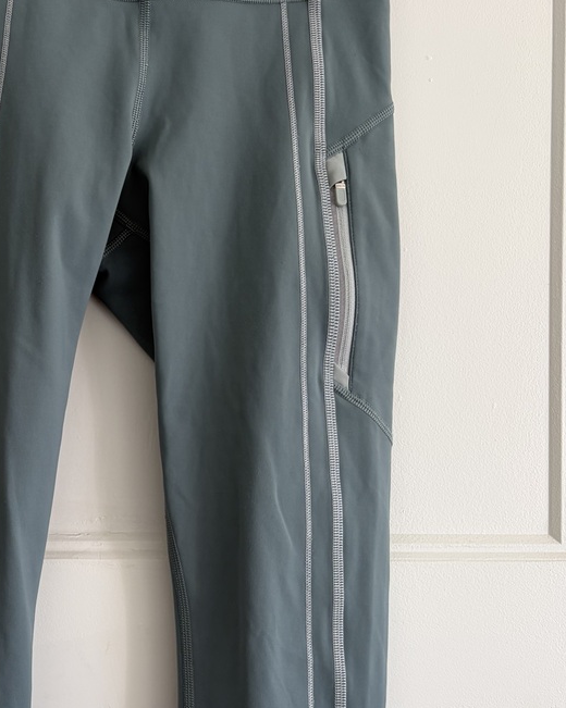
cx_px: 66
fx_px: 1090
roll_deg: -0.1
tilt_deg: +1.2
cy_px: 462
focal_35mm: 52
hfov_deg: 28.1
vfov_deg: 35.7
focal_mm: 5.96
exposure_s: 1/121
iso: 40
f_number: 1.6
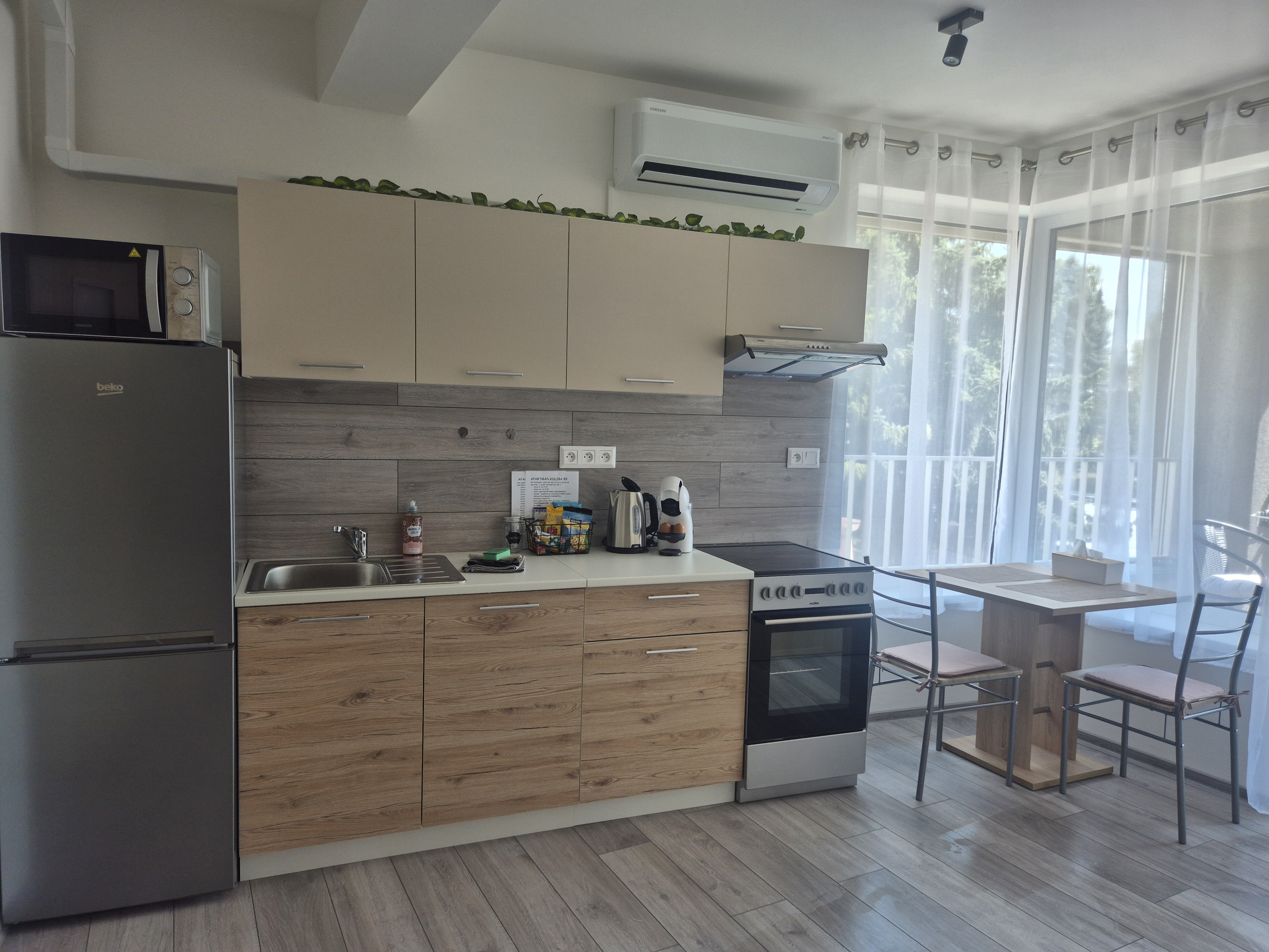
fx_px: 843
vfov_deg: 58.9
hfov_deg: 73.9
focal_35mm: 23
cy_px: 476
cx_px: 634
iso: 32
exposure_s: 1/180
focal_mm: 5.4
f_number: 1.8
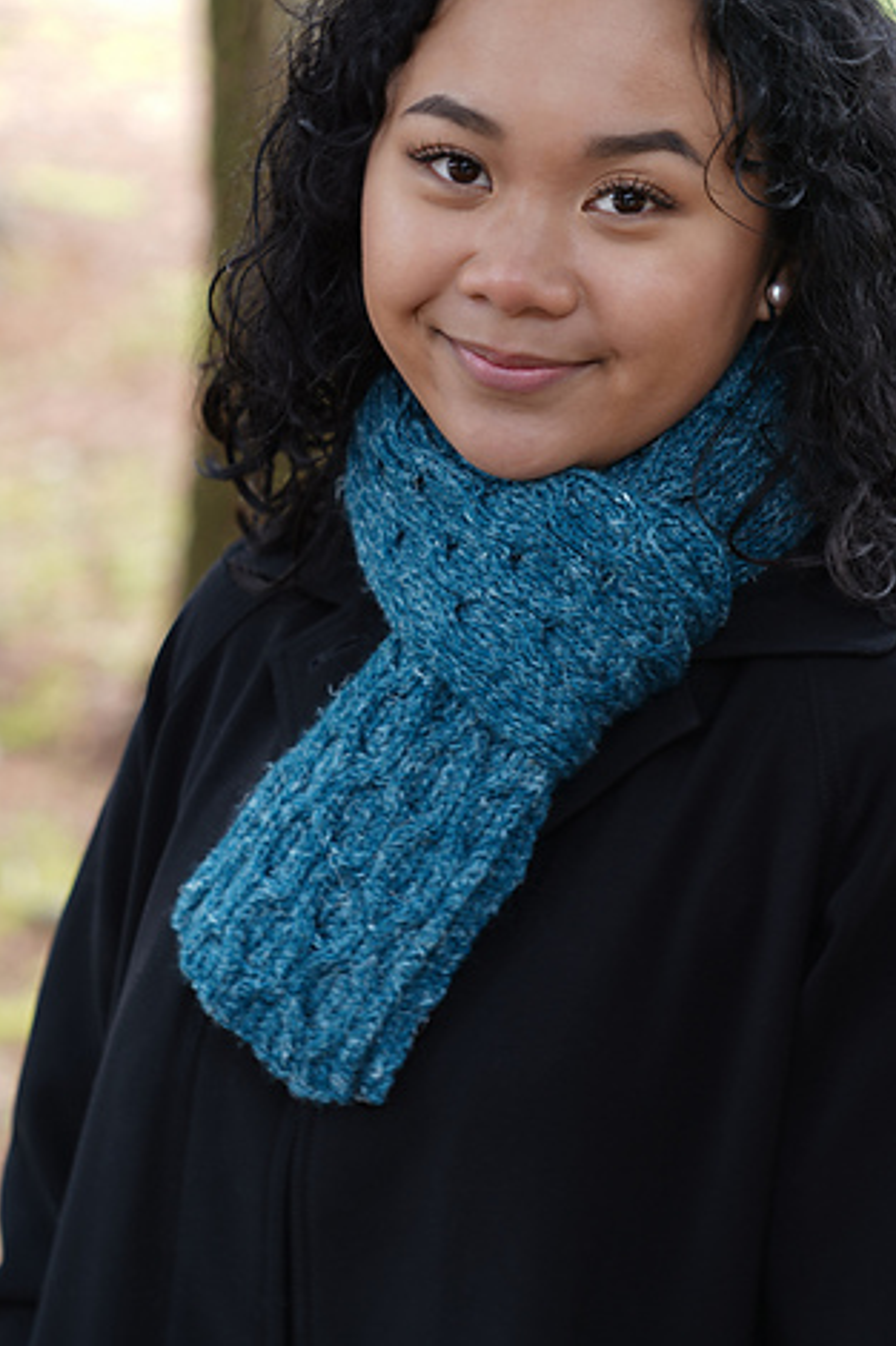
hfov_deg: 12.6
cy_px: 662
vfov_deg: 18.8
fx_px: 4072
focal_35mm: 109
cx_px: 491
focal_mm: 80
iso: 80
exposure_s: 1/8
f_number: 4
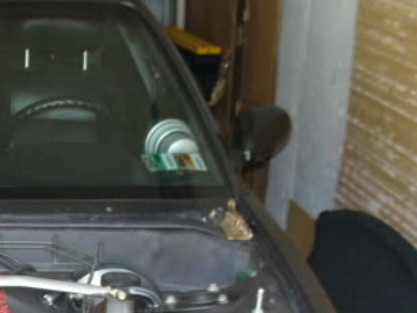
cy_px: 386
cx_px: -65
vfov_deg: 14.8
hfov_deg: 19.4
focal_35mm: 96
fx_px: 1156
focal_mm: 6.1
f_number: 2.8
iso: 200
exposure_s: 1/60
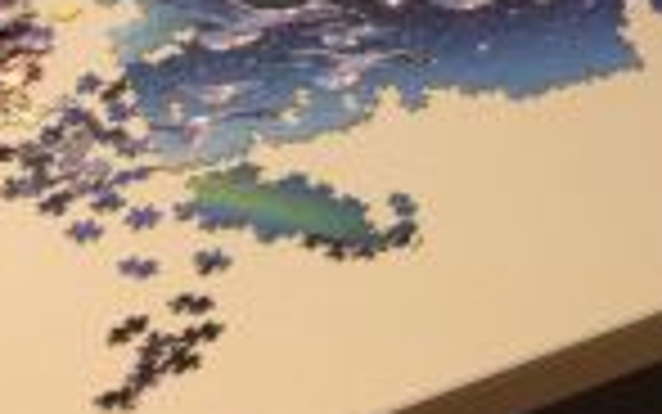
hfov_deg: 21.0
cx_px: 689
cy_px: -140
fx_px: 1715
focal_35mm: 95
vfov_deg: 13.2
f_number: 2.4
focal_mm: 4.13
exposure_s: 1/20
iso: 320
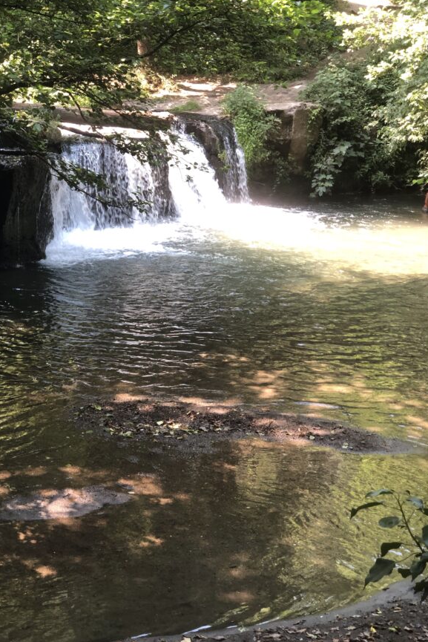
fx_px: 1141
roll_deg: +0.2
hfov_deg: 21.2
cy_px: 275
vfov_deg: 31.4
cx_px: 164
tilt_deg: -10.4
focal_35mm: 64
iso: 40
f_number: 2.4
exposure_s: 1/60
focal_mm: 6
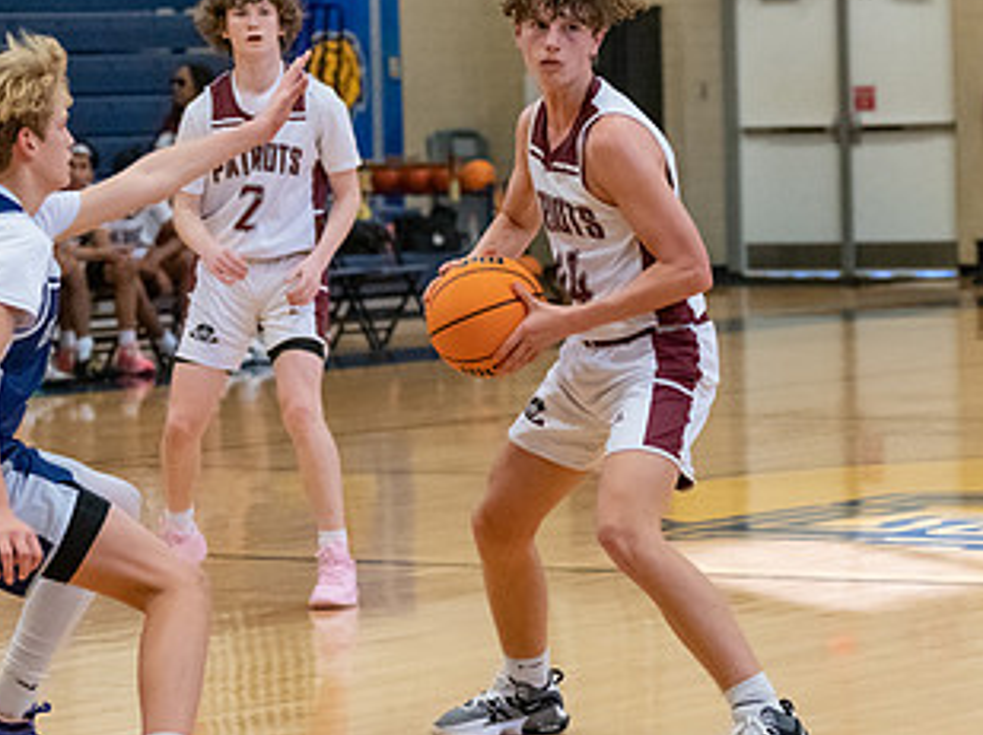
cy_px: 321
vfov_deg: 8.2
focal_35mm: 180
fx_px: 5106
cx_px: 470
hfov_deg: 11.0
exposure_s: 1/1000
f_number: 2.8
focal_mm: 70
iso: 5000
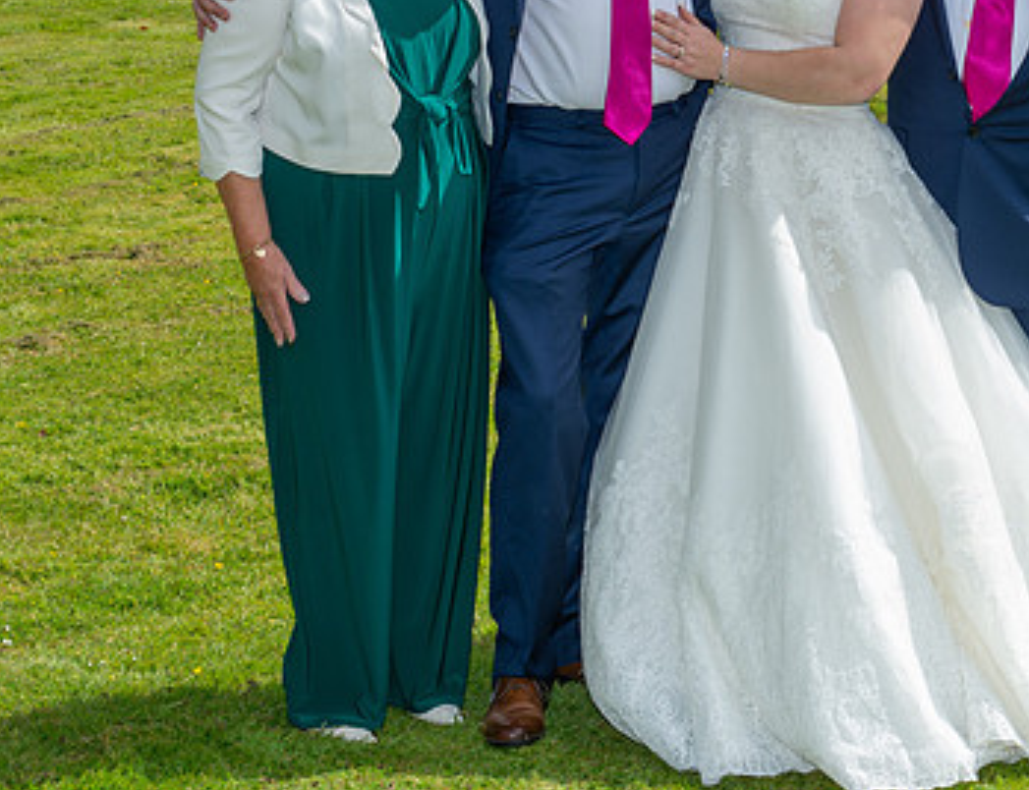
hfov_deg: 18.2
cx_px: 821
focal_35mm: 106
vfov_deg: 14.1
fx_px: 3178
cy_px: 133
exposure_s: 1/200
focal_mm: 55
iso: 125
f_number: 8
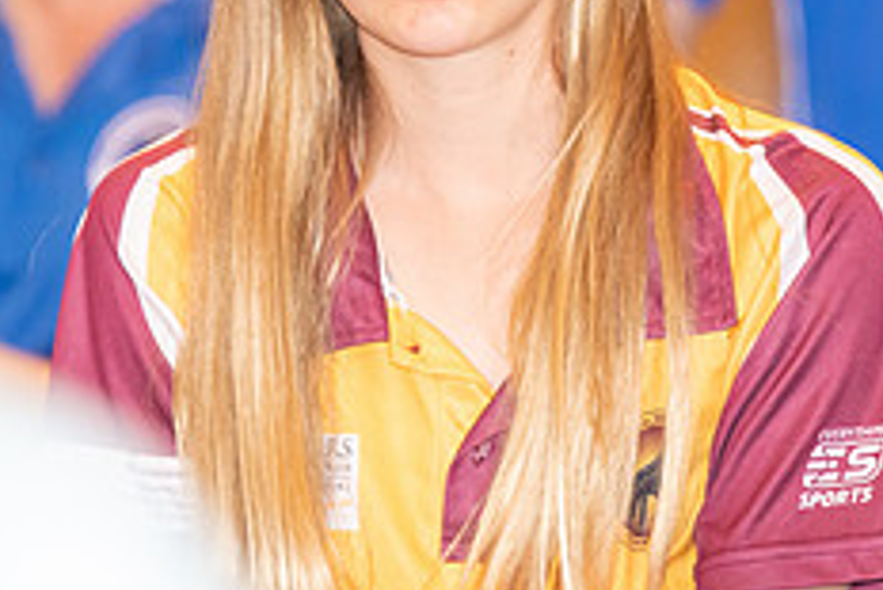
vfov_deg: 1.8
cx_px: 422
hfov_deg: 2.7
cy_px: -108
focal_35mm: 750
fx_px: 18407
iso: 1000
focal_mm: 200
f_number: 2.8
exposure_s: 1/60
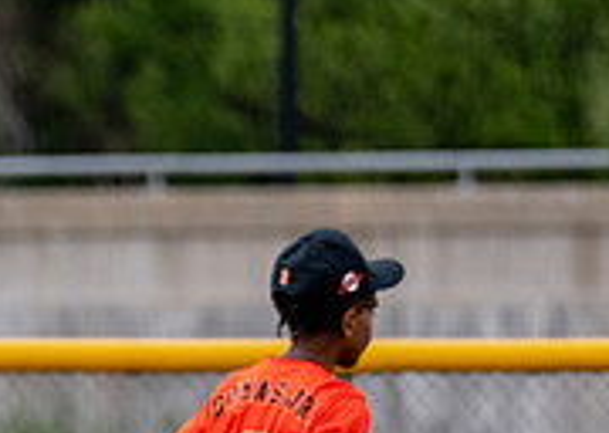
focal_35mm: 1203
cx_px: -477
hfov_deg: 1.7
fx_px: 20776
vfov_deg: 1.2
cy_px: 681
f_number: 2.8
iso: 250
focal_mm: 200
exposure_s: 1/3200
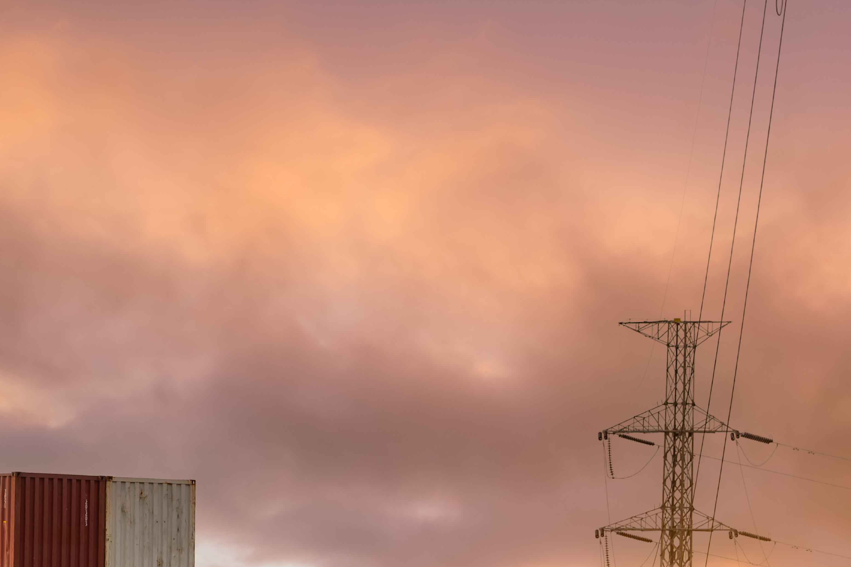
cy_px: 289
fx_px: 11534
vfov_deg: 2.8
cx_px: 735
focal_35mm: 488
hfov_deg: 4.2
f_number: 5.6
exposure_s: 1/400
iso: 160
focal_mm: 168
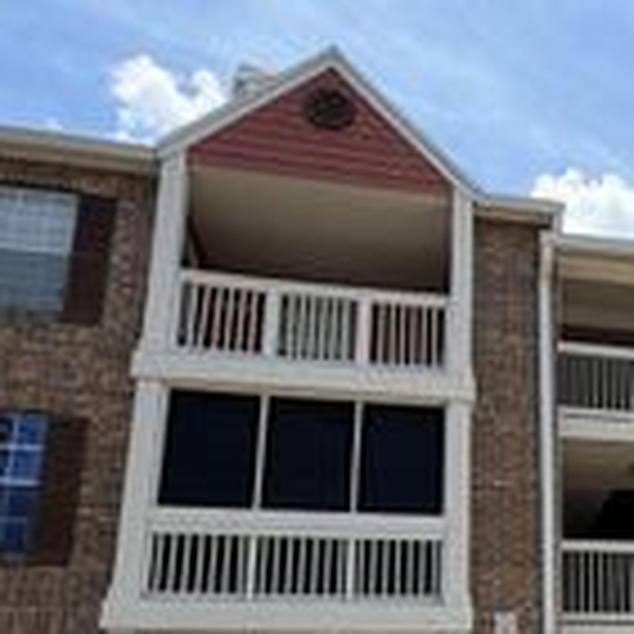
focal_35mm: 44
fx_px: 912
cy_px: 555
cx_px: 683
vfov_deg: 36.3
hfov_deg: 33.8
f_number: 2.2
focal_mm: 2.22
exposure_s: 1/770
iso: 20
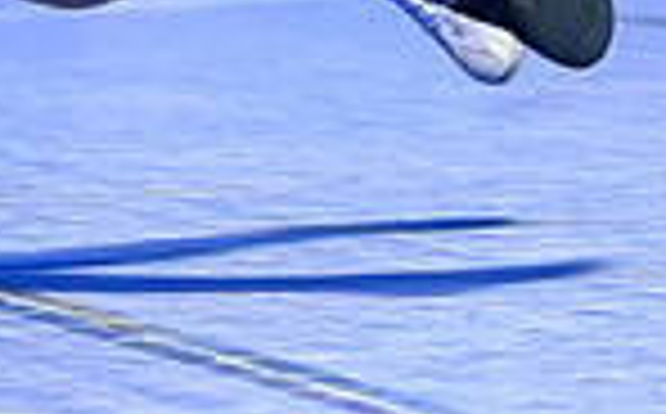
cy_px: -601
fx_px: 8029
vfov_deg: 2.9
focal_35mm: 443
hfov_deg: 4.7
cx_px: -635
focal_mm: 90
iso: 2500
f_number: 2.8
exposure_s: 1/800
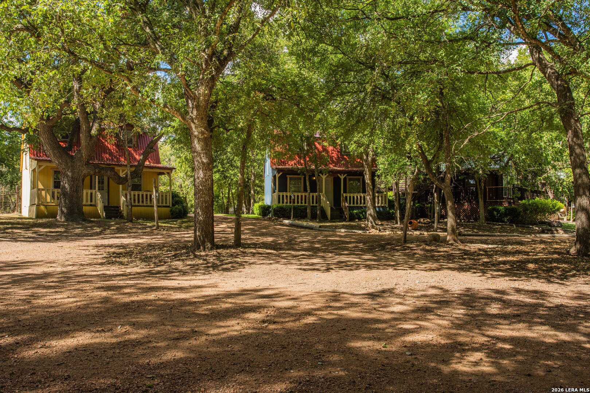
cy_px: 196
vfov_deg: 43.6
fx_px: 492
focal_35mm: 30
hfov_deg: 61.9
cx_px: 295
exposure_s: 1/100
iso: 500
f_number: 13
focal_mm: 30
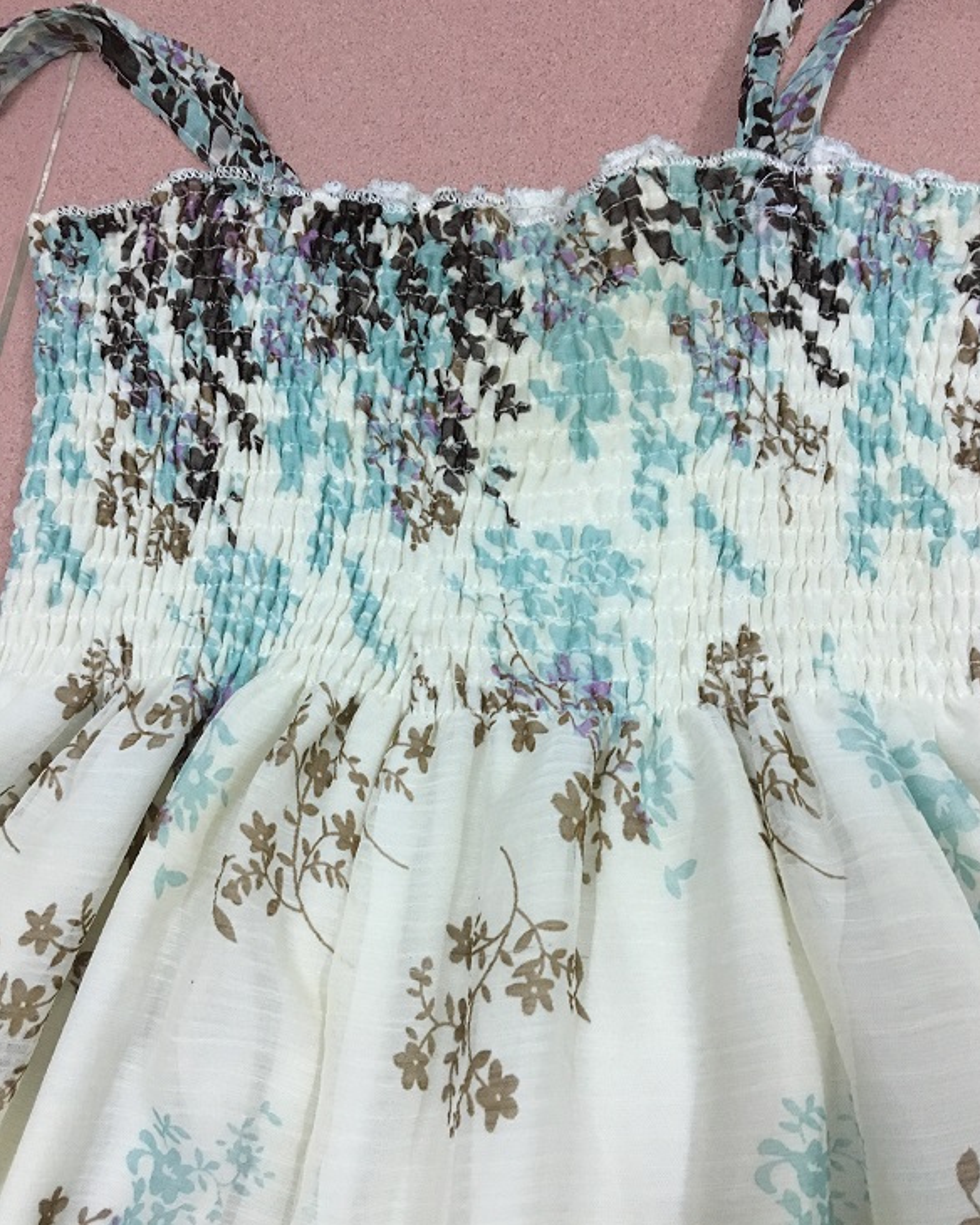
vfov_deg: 57.2
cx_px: 502
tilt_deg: -69.1
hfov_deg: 47.1
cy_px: 618
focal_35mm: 31
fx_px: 1124
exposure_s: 1/33
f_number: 2.2
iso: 200
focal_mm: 4.15
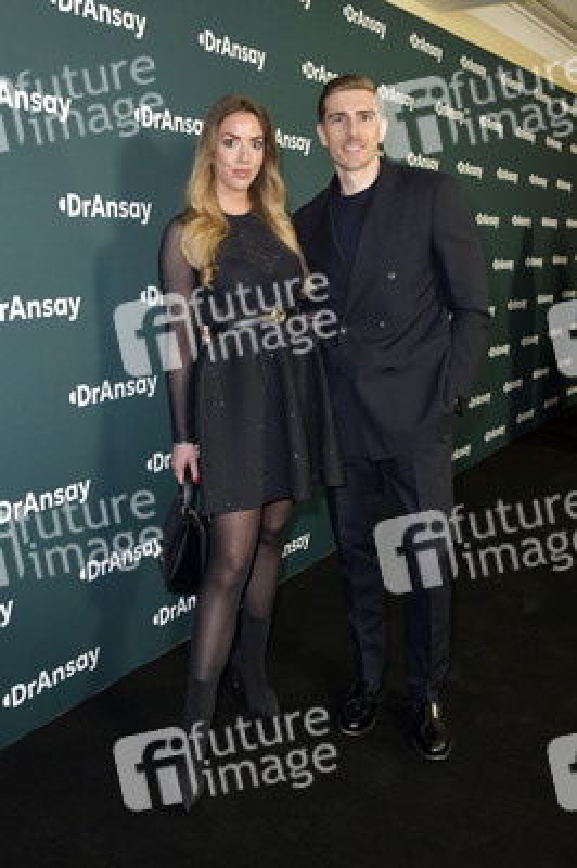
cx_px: 288
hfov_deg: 41.0
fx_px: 771
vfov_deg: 58.8
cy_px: 434
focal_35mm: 32
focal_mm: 32
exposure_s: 1/250
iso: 1250
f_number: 6.3
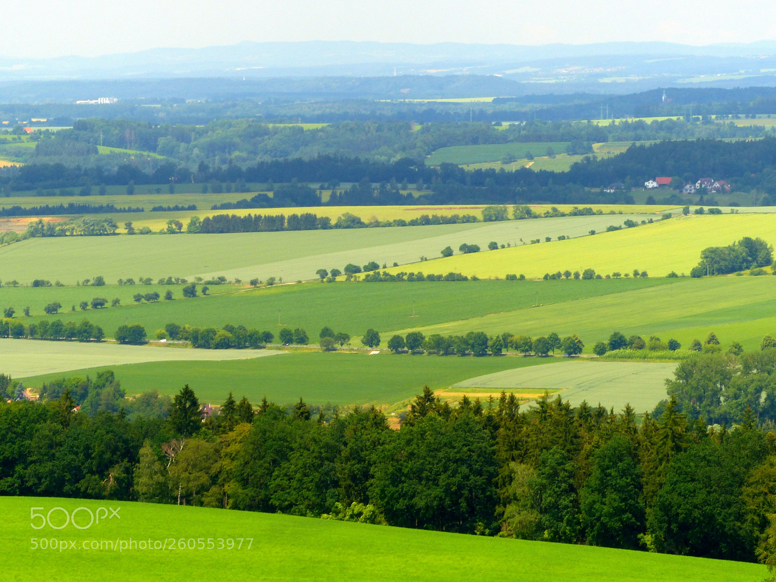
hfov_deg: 9.2
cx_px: 388
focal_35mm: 214
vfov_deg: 6.9
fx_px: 4797
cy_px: 291
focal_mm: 38.5
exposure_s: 1/80
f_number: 8
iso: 100
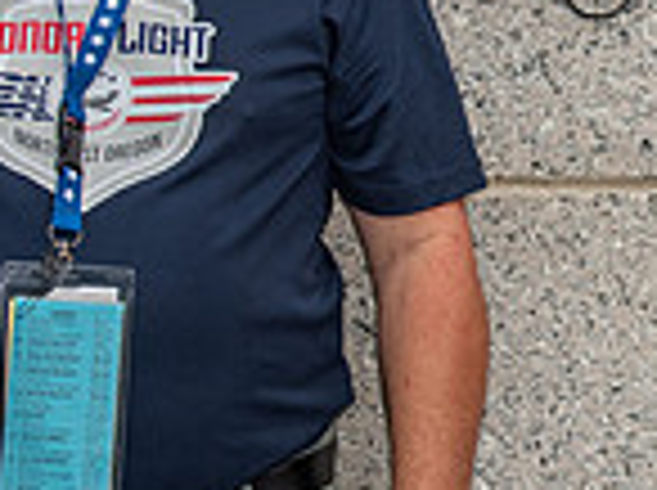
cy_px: 16
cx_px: 819
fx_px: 3505
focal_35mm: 185
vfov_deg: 8.0
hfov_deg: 10.5
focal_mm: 48
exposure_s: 1/160
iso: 320
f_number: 10
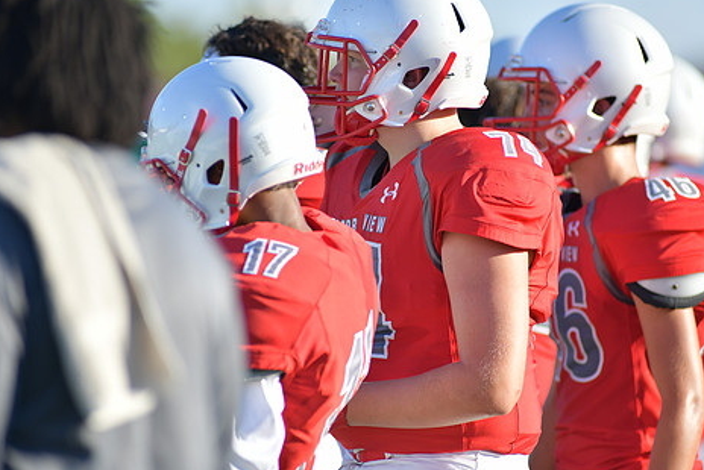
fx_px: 7338
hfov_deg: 5.5
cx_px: 381
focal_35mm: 375
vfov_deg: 3.7
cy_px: 271
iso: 280
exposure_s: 1/2000
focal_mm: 300
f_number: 3.5
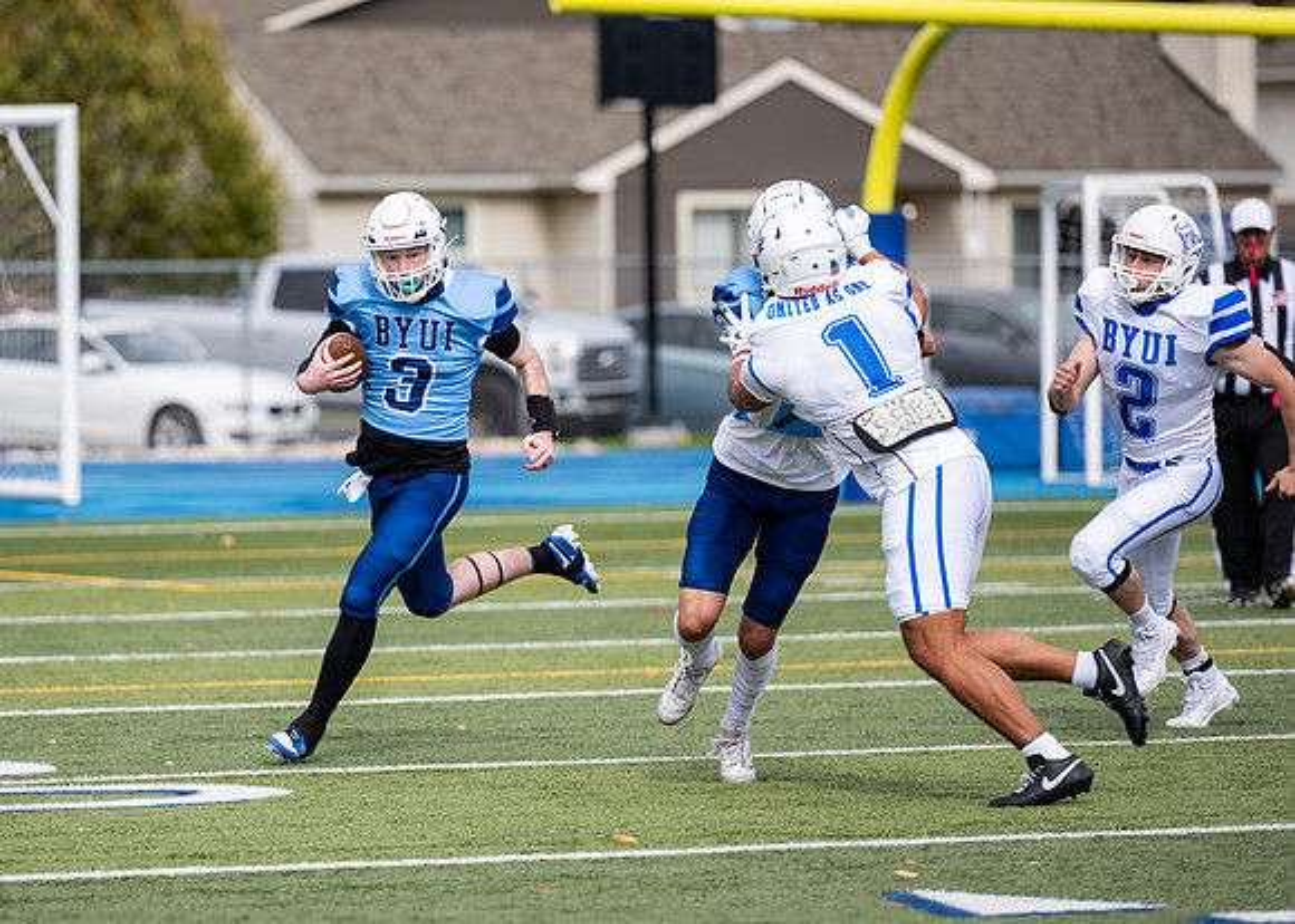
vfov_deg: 5.3
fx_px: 10004
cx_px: 405
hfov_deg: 7.4
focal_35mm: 272
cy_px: 393
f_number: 2.8
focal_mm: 200
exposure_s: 1/1250
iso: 125
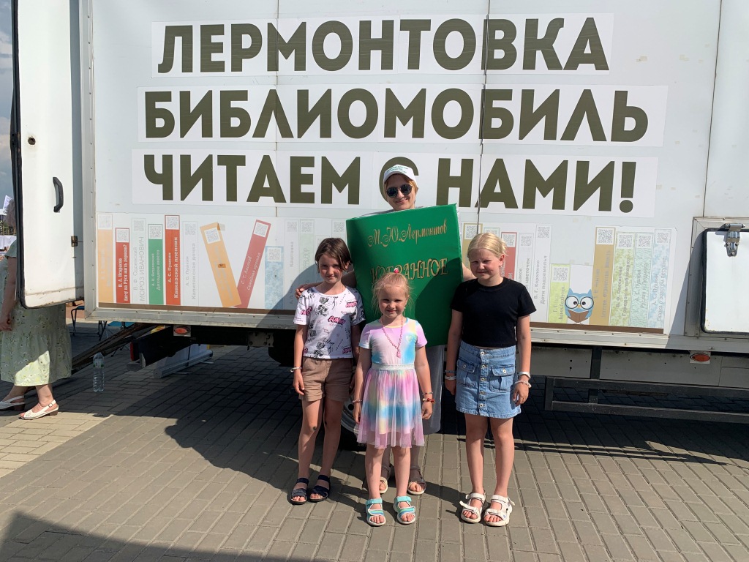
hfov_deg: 67.3
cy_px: 281
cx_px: 374
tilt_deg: -4.3
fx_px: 563
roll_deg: -0.3
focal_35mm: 26
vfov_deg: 53.1
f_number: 1.8
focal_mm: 4.25
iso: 25
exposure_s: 1/4274
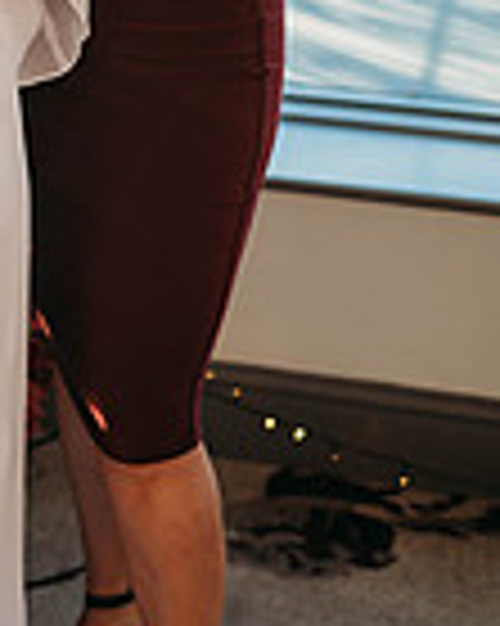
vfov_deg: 17.8
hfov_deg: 14.0
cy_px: 27
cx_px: -137
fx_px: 1963
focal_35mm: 106
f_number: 1.8
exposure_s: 1/200
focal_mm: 35
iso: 110
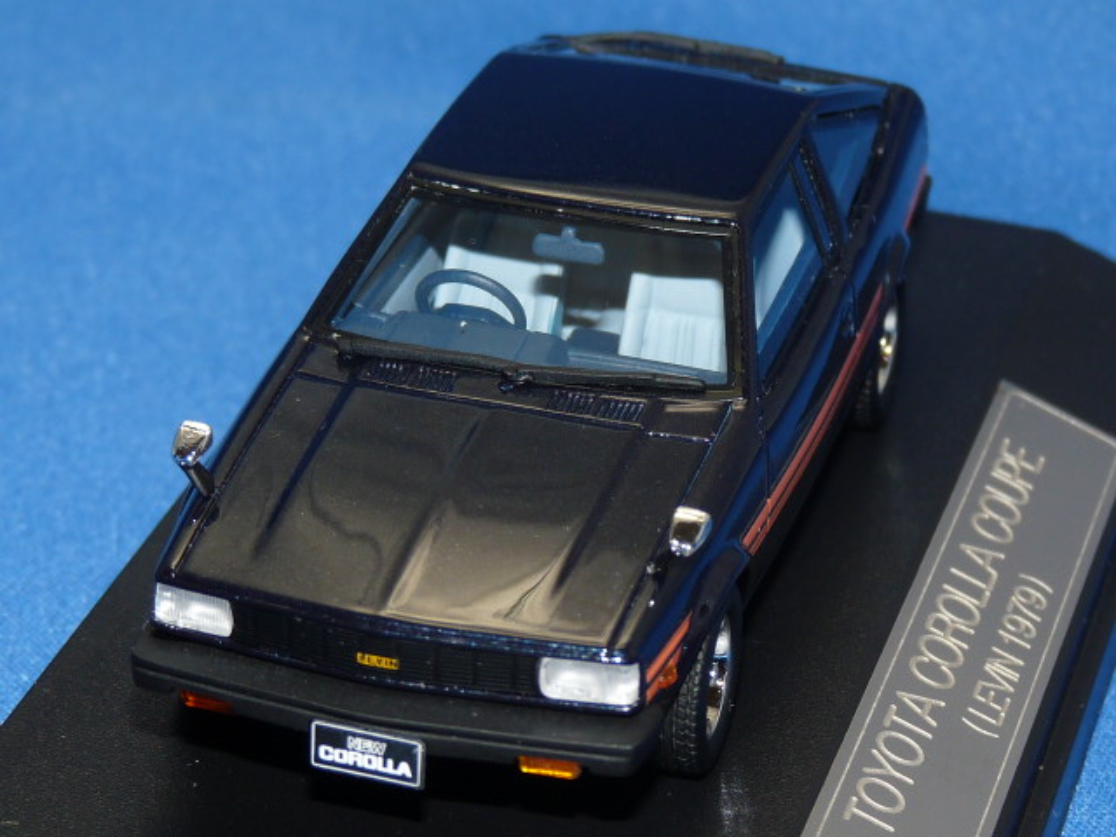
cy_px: 418
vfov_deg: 11.1
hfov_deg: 14.7
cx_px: 558
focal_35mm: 134
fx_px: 4320
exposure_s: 1/40
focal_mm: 13.3
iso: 100
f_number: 3.4
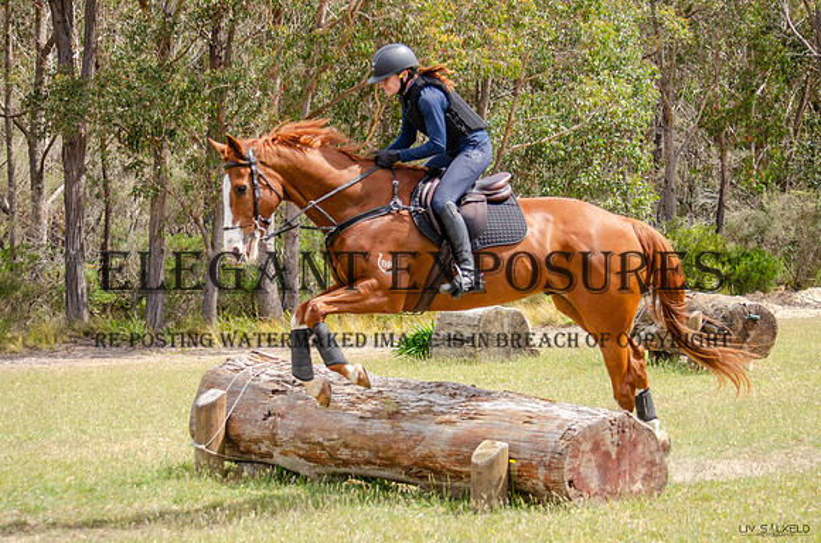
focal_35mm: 91
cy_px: 279
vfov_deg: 15.0
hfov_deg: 22.5
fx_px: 2068
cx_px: 410
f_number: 4.5
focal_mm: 55
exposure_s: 1/1250
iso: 360
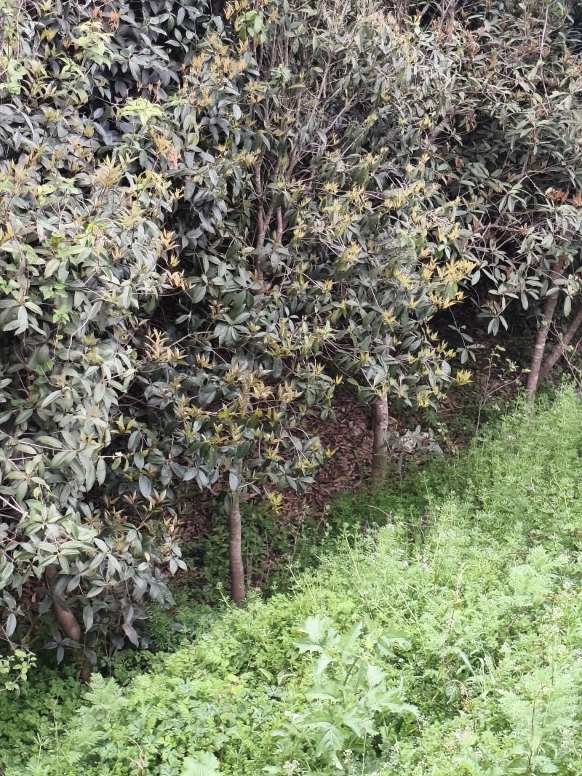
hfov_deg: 23.6
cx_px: 291
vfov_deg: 31.2
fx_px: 1390
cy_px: 388
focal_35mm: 62
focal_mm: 4.94
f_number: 1.5
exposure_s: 1/50
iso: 320
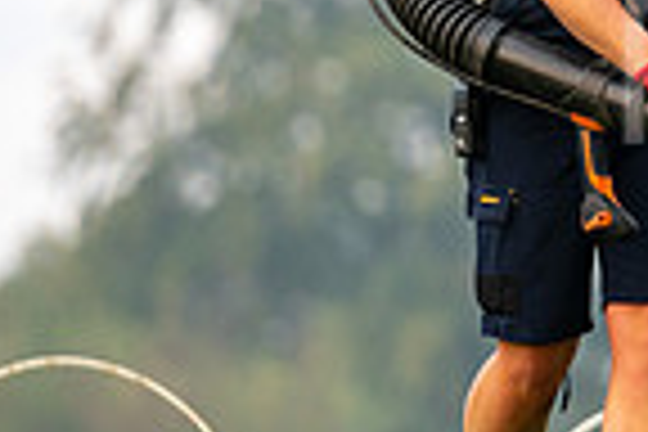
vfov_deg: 1.4
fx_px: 17567
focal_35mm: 976
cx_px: 954
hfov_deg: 2.1
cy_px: -173
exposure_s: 1/320
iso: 200
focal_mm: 200
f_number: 3.2
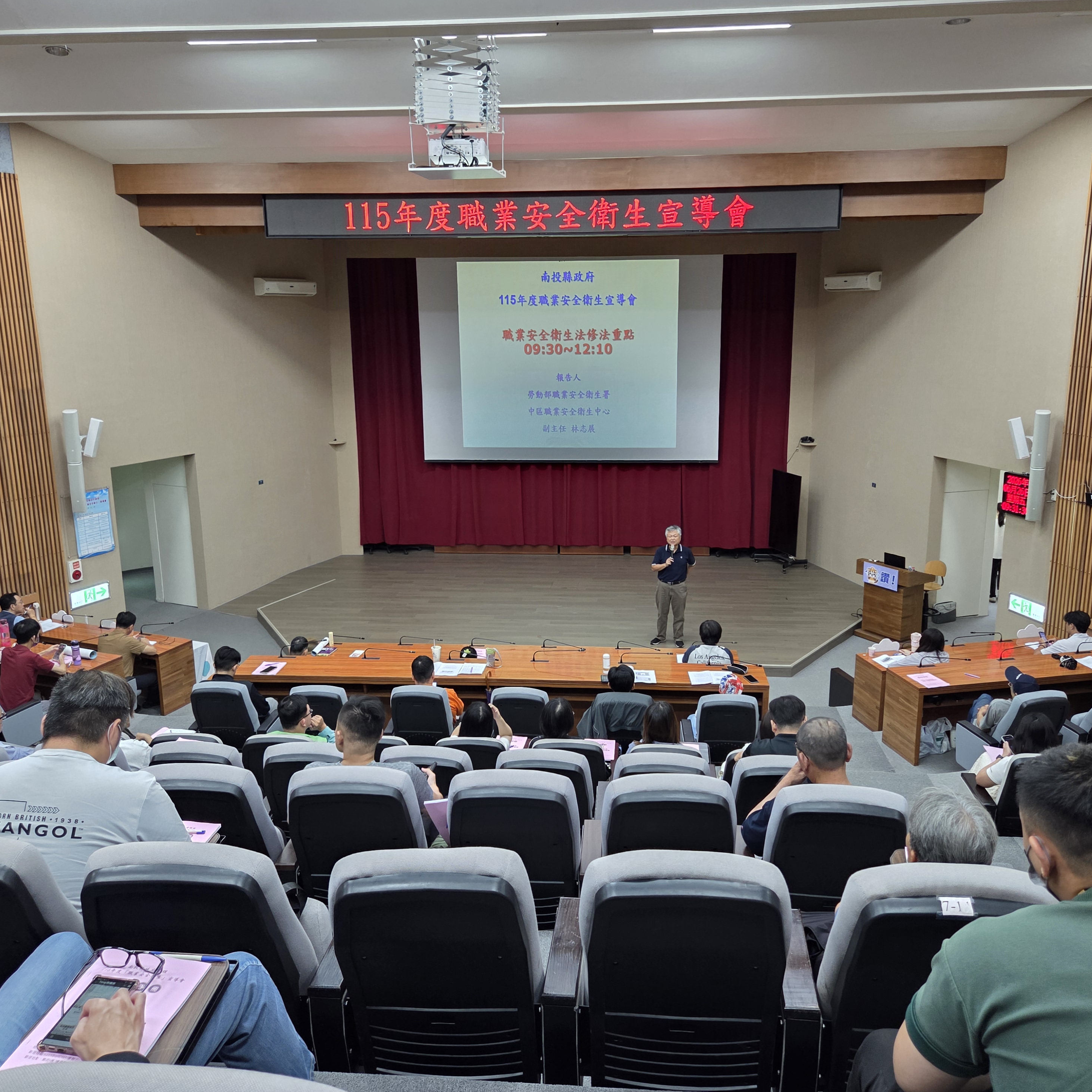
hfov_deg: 57.3
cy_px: 534
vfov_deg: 57.3
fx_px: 999
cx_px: 558
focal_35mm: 28
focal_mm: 5.4
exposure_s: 1/120
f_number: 1.8
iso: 320
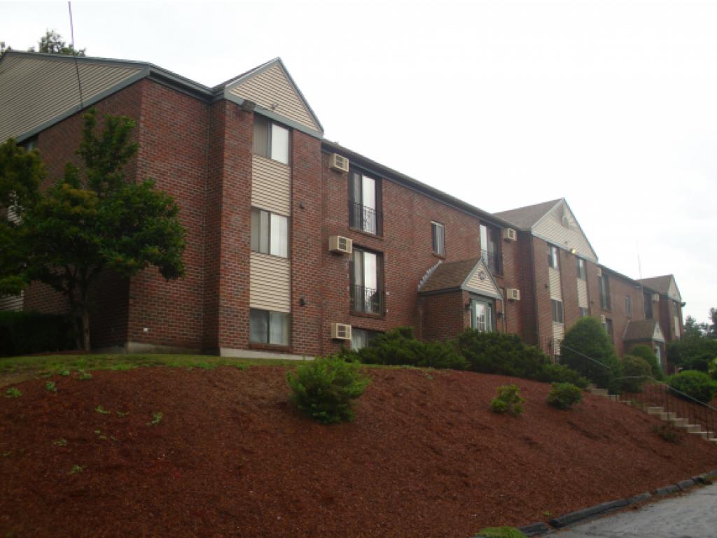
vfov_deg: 37.8
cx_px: 358
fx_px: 787
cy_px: 269
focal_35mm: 38
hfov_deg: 49.0
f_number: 2.9
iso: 50
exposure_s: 1/197
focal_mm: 6.3
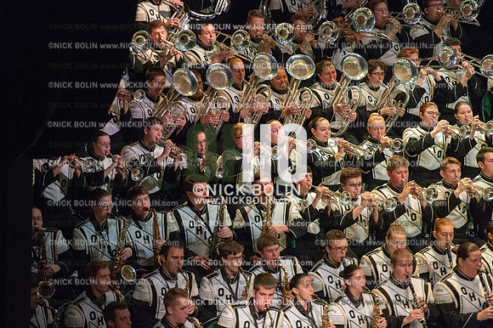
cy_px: 164
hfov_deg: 10.3
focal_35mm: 200
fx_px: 2737
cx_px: 246
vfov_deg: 6.9
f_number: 2.8
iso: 8000
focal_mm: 200
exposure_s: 1/1600
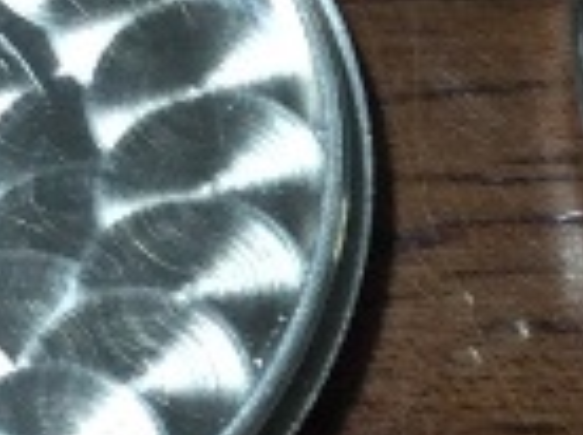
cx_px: 710
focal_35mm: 144
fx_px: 2421
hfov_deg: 13.3
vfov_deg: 10.2
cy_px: 97
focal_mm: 3.3
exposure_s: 1/30
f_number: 2.4
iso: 32
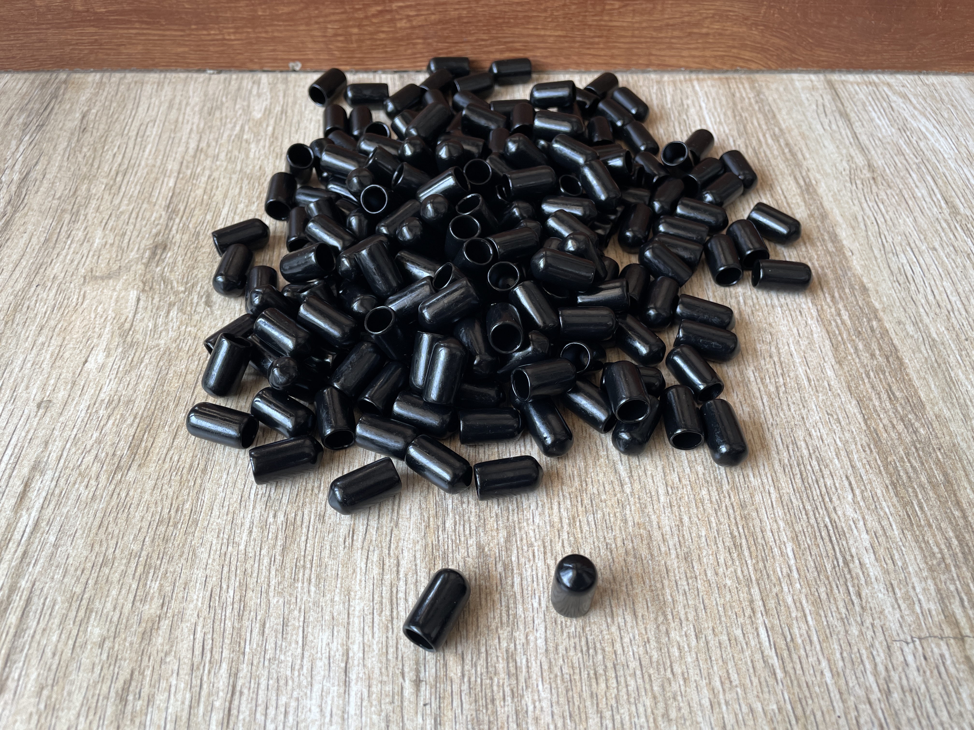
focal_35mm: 26
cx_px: 487
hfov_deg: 67.3
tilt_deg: -50.9
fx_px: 732
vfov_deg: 53.1
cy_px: 365
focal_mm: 4.2
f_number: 1.6
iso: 64
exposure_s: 1/121
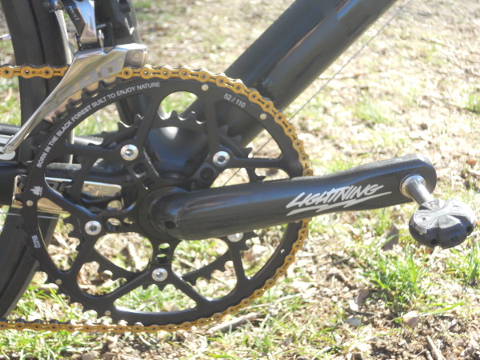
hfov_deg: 35.5
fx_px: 749
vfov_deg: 27.0
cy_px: 180
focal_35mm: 54
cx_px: 240
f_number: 3.7
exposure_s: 1/250
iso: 250
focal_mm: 9.6
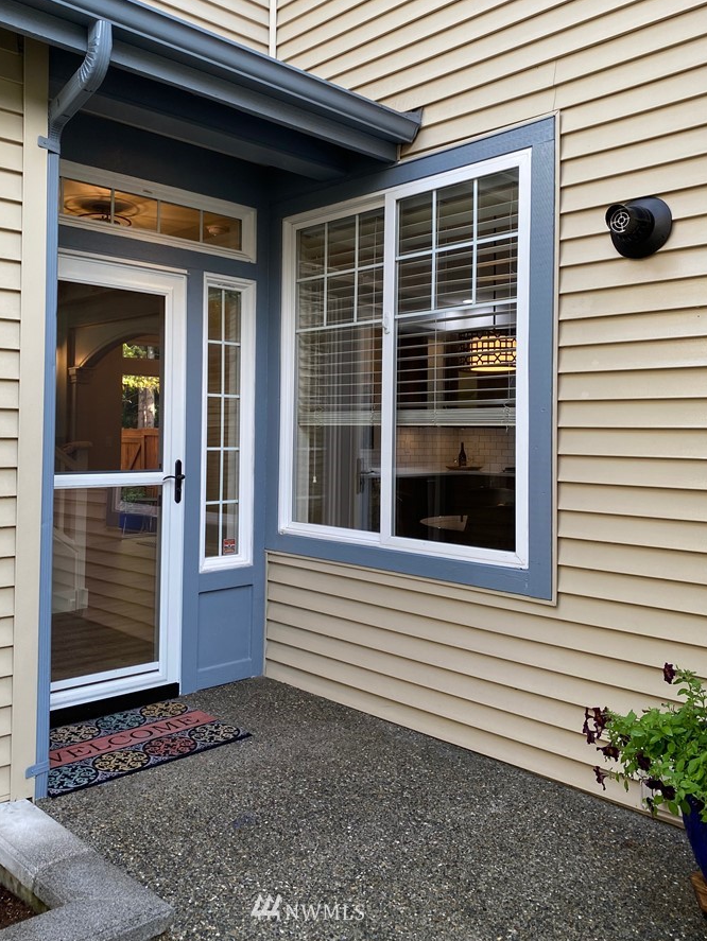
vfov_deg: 59.7
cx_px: 310
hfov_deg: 46.7
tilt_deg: +2.1
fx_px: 816
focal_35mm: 30
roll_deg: -0.5
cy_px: 404
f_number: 1.8
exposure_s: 1/122
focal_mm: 4.25
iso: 32
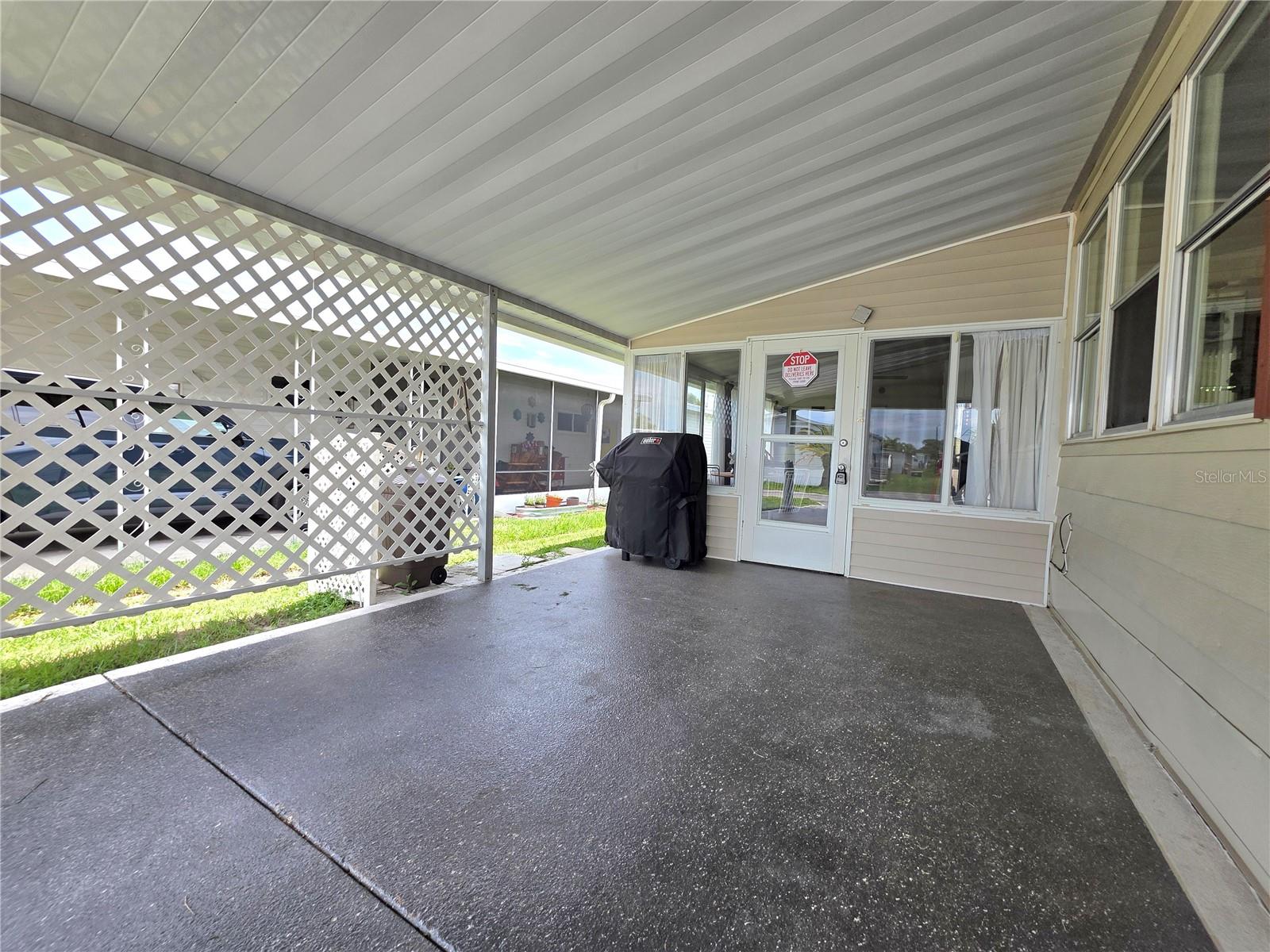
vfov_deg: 89.9
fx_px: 477
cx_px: 635
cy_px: 476
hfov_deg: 106.2
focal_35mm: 13
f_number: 1.9
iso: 40
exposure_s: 1/625
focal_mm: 2.2
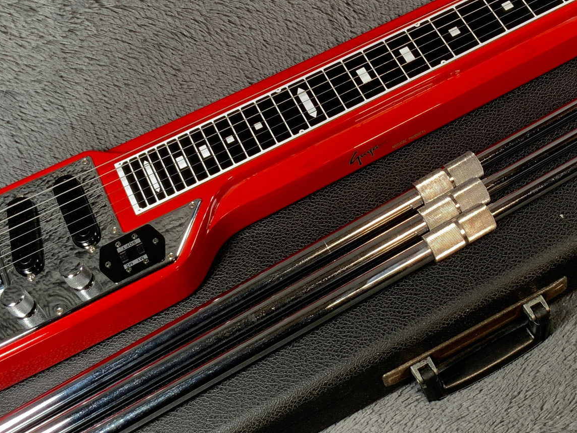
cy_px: 195
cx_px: 392
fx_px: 1084
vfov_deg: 22.6
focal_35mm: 65
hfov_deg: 29.6
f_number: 1.8
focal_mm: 3
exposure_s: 1/104
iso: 50
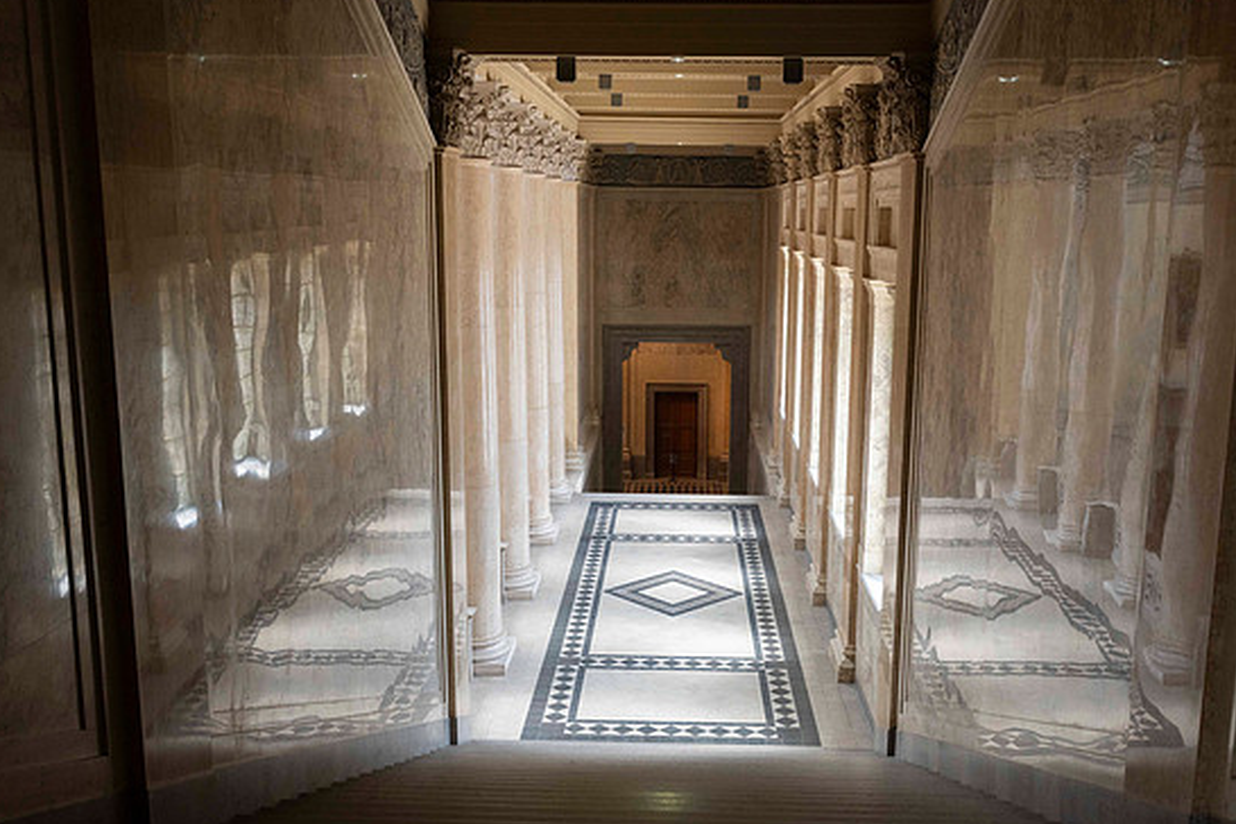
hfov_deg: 55.8
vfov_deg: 38.9
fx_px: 1167
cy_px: 422
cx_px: 643
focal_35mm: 34
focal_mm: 32
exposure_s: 1/60
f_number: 6.3
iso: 800
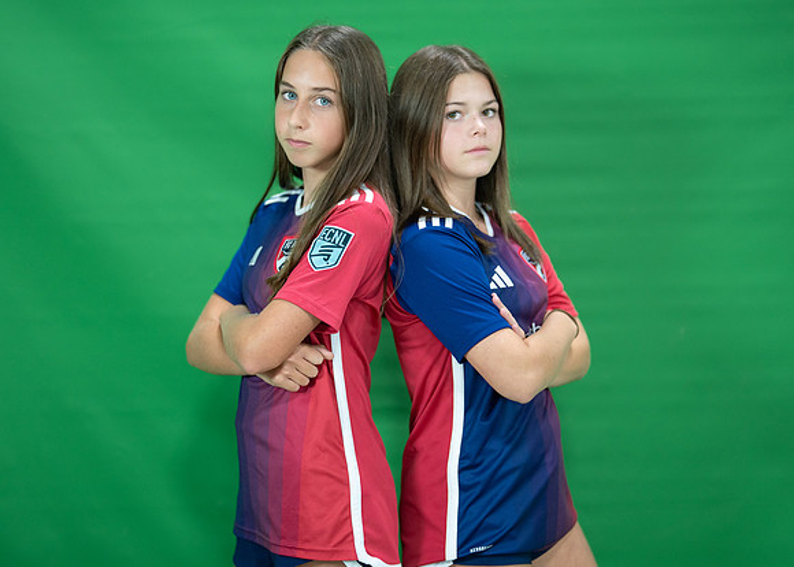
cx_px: 372
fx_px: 1439
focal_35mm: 64
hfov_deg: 30.8
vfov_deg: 22.3
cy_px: 263
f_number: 1.2
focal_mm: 50
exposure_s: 1/500
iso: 400
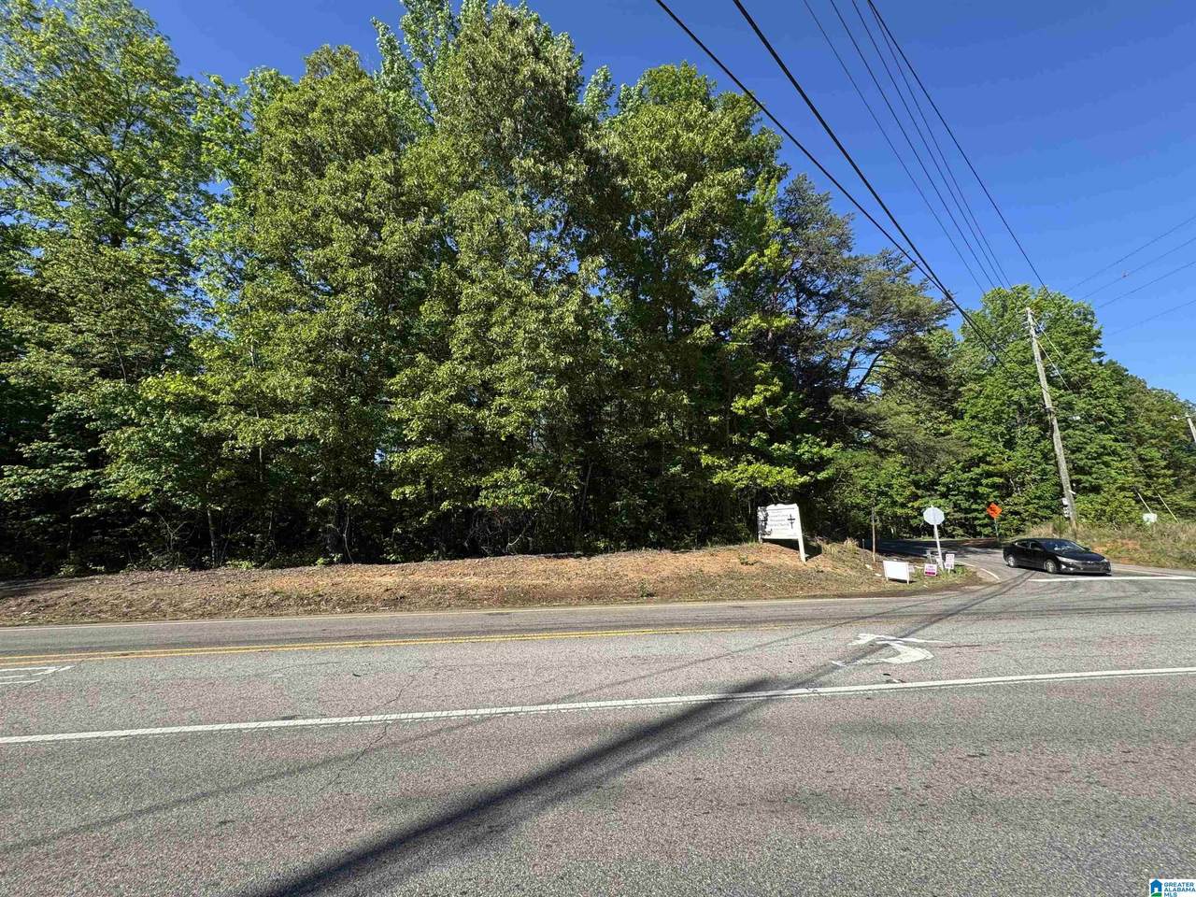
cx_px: 598
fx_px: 484
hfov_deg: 102.1
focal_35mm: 14
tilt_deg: +10.7
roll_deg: -0.1
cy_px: 448
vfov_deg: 85.7
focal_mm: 2.22
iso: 40
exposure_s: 1/636
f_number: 2.2
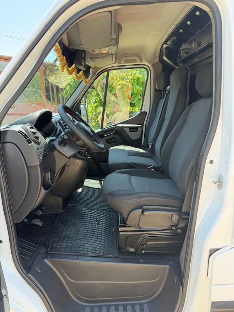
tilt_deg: -9.4
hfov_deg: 56.8
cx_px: 117
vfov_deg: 71.6
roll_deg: +2.9
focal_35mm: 24
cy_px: 156
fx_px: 216
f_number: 1.78
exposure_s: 1/294
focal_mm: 6.76
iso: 80
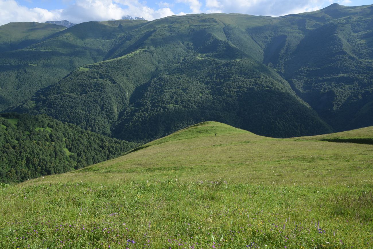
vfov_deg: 42.3
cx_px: 186
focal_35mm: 31
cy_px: 124
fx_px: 321
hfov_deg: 60.3
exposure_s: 1/100
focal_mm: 31
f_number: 16
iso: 200
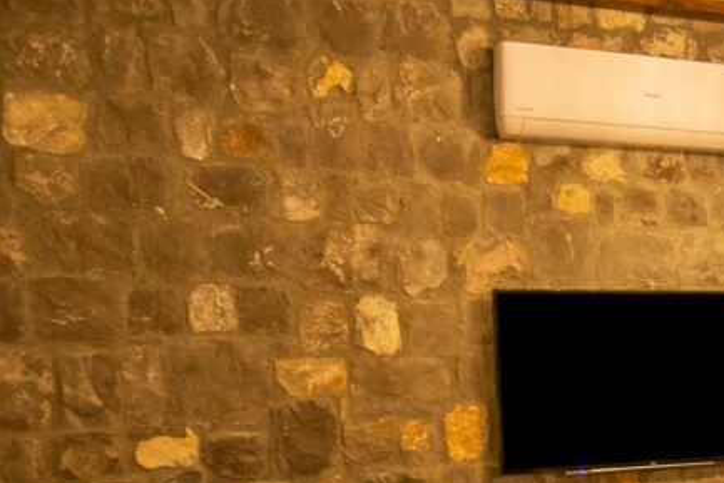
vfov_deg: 22.9
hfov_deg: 30.8
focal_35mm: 56
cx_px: 843
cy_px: 525
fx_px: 1127
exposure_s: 1/50
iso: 500
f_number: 2.8
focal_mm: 15
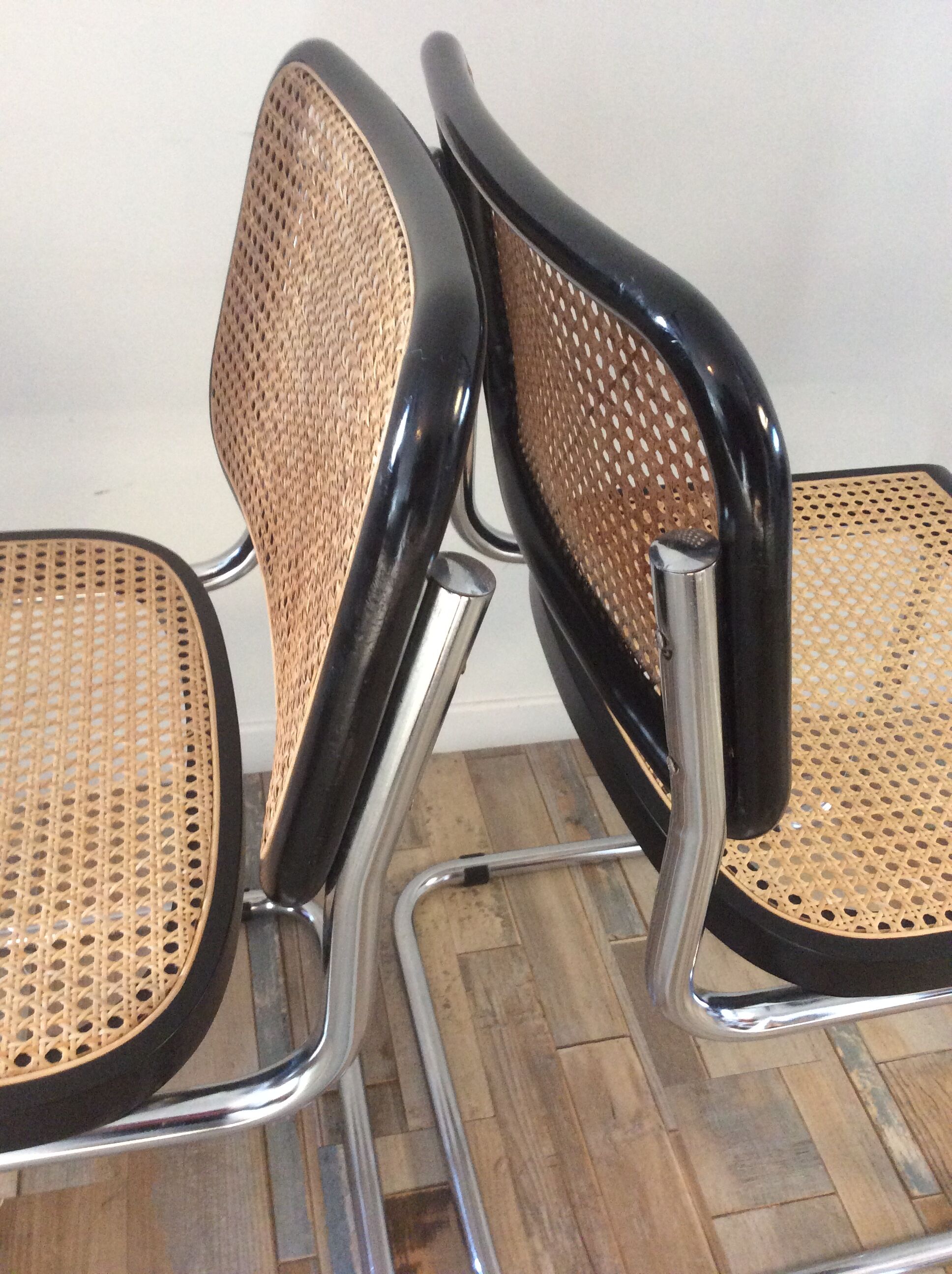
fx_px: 1177
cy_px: 637
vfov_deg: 56.9
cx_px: 476
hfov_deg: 44.1
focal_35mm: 32
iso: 200
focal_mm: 3.3
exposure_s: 1/25
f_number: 2.4
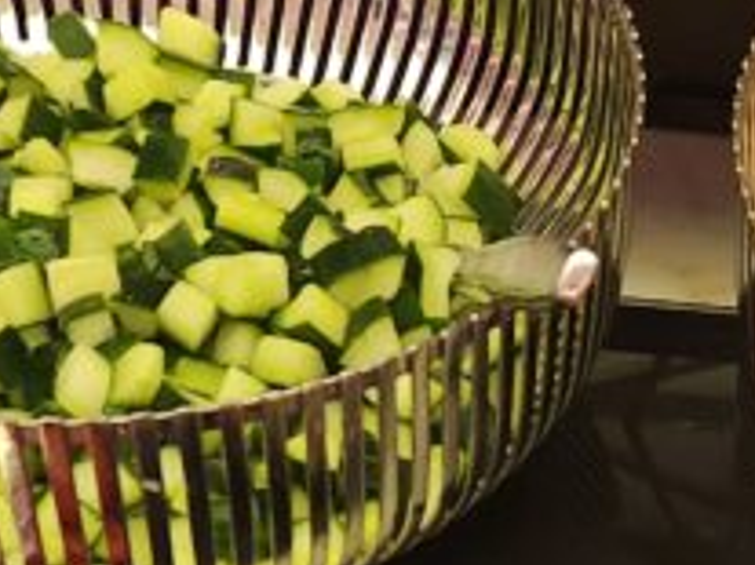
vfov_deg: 11.2
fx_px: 2485
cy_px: 1279
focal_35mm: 114
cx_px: 1065
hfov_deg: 16.1
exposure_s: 1/33.3
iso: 500
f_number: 1.8
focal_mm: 5.4
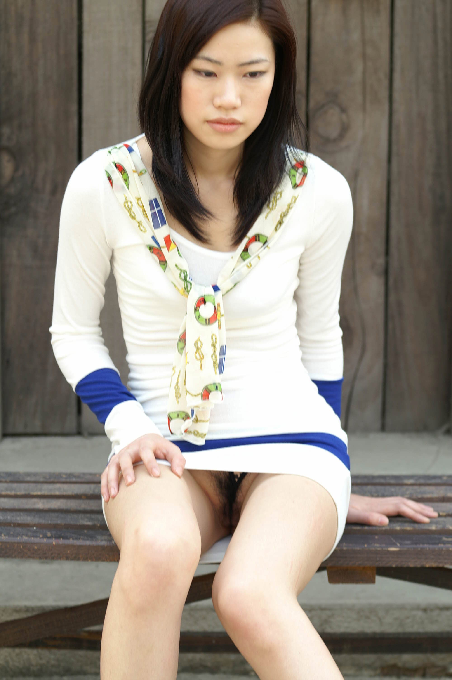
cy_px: 340
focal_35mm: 120
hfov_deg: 11.4
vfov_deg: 17.1
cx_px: 226
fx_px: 2264
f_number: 4.5
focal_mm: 80
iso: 100
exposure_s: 1/100
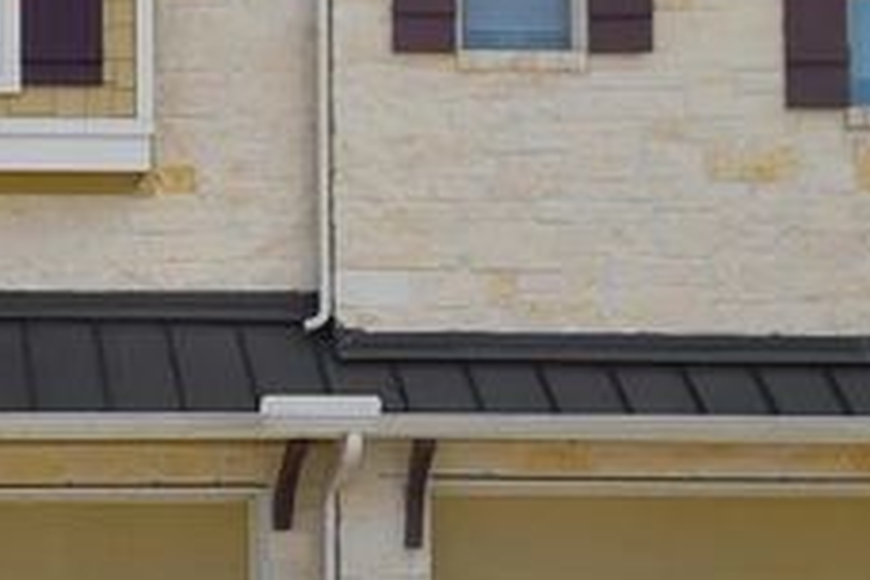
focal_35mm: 81
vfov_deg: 16.5
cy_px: 582
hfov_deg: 23.2
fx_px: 1957
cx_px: -141
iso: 100
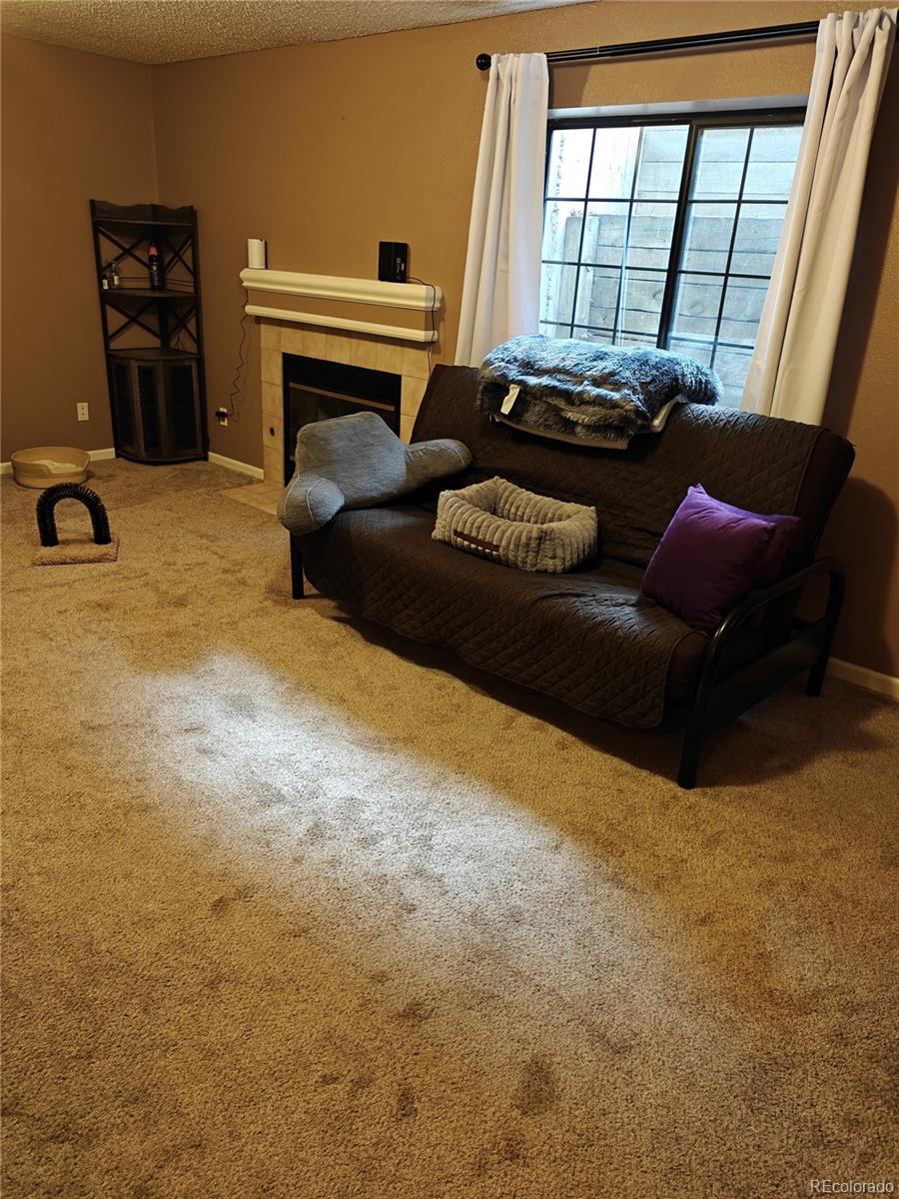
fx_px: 831
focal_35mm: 24
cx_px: 450
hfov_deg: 56.8
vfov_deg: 71.6
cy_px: 600
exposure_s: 1/40
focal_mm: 5.59
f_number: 1.8
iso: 1250
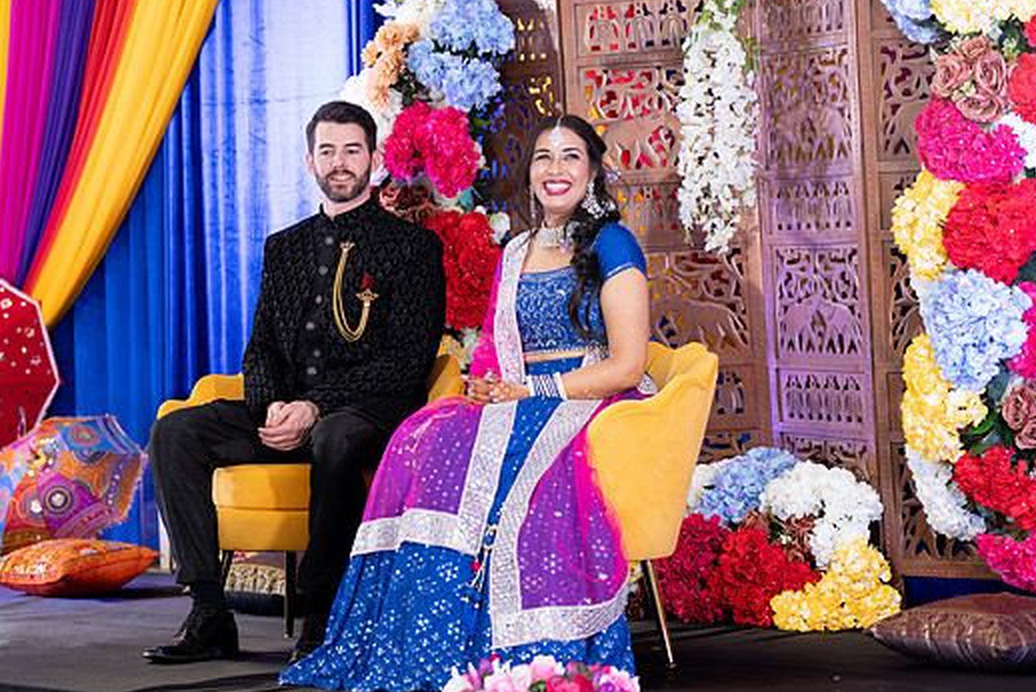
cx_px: 462
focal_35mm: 112
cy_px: 361
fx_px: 3225
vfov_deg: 12.2
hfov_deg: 18.2
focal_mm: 100
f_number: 2.8
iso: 1250
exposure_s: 1/200
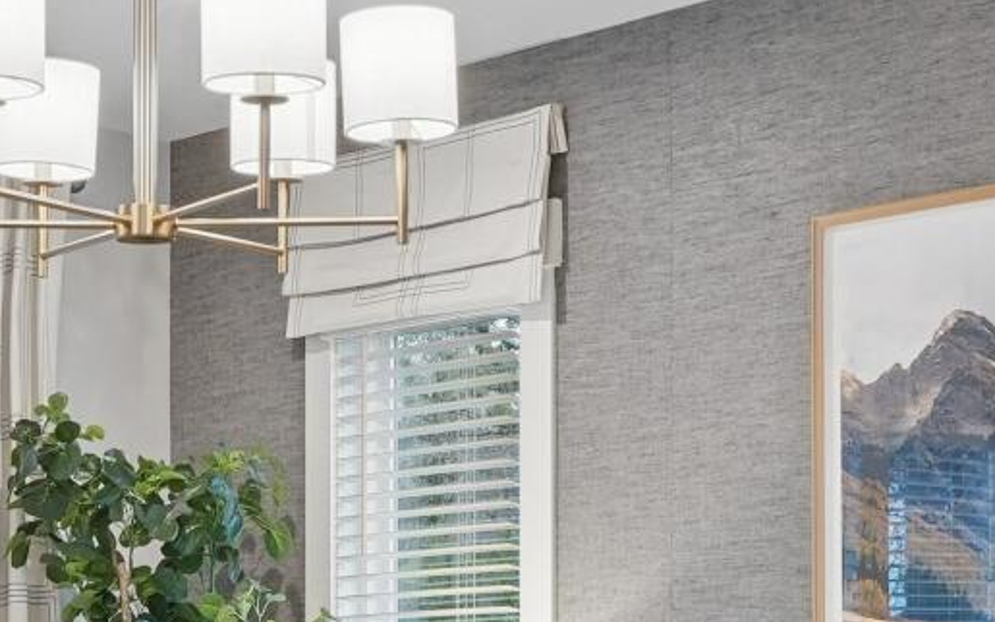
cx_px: 298
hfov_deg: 21.7
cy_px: 780
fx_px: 2576
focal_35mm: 95
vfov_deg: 13.3
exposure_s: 1/6
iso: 200
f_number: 9
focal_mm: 16
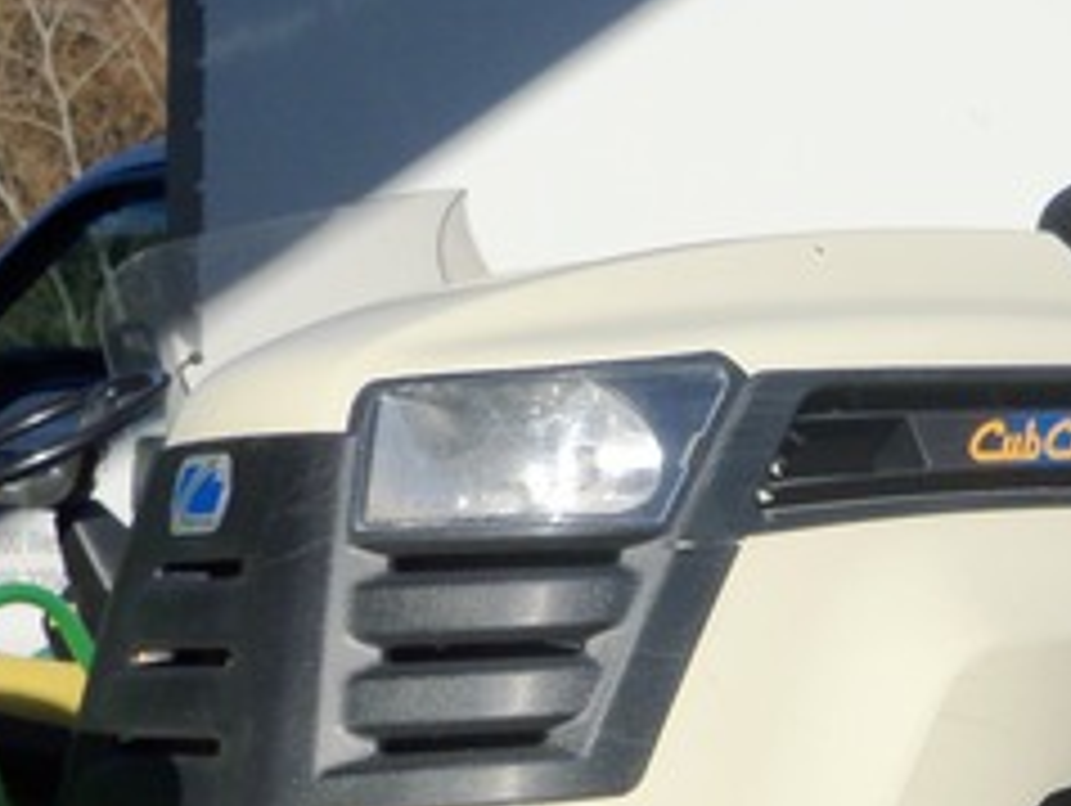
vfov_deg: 13.0
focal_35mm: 112
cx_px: 940
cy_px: 874
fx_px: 3469
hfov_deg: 17.3
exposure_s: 1/640
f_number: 4.6
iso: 64
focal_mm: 8.7
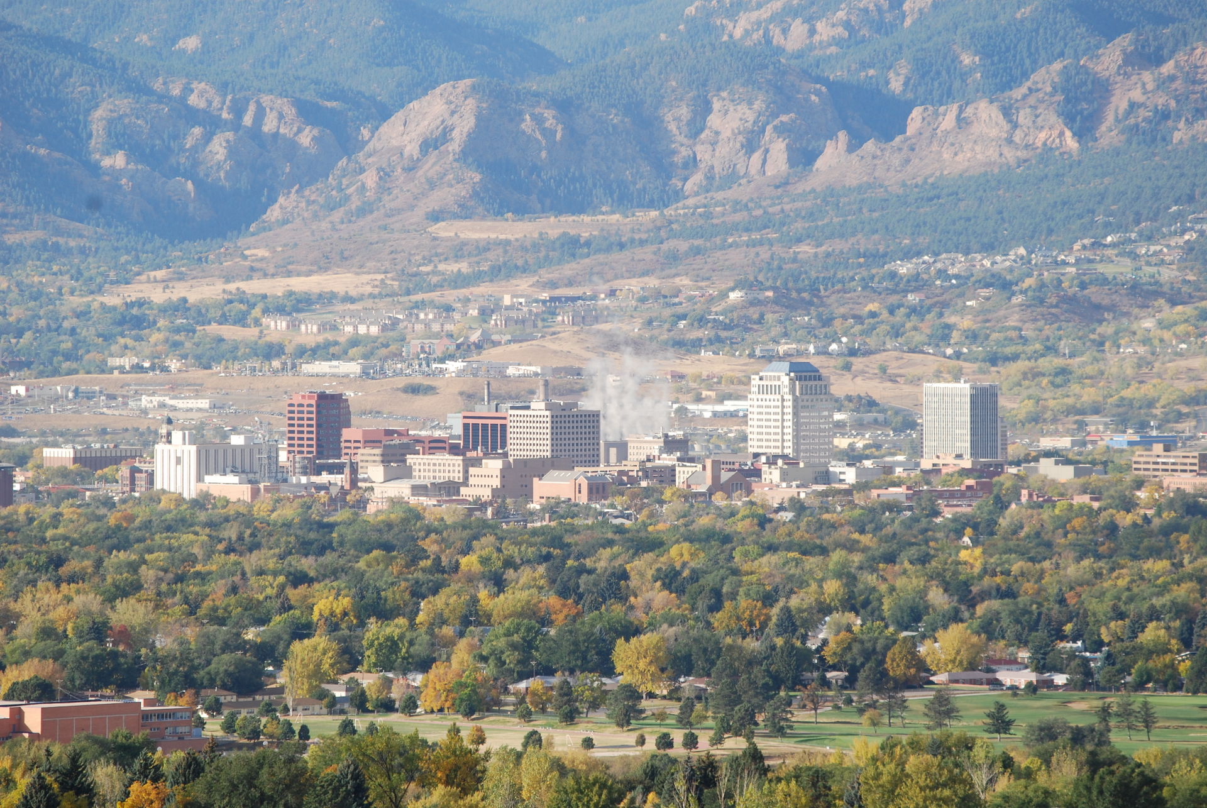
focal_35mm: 300
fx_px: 10070
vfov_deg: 4.6
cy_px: 404
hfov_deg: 6.9
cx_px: 604
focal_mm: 200
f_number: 10
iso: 200
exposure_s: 1/250
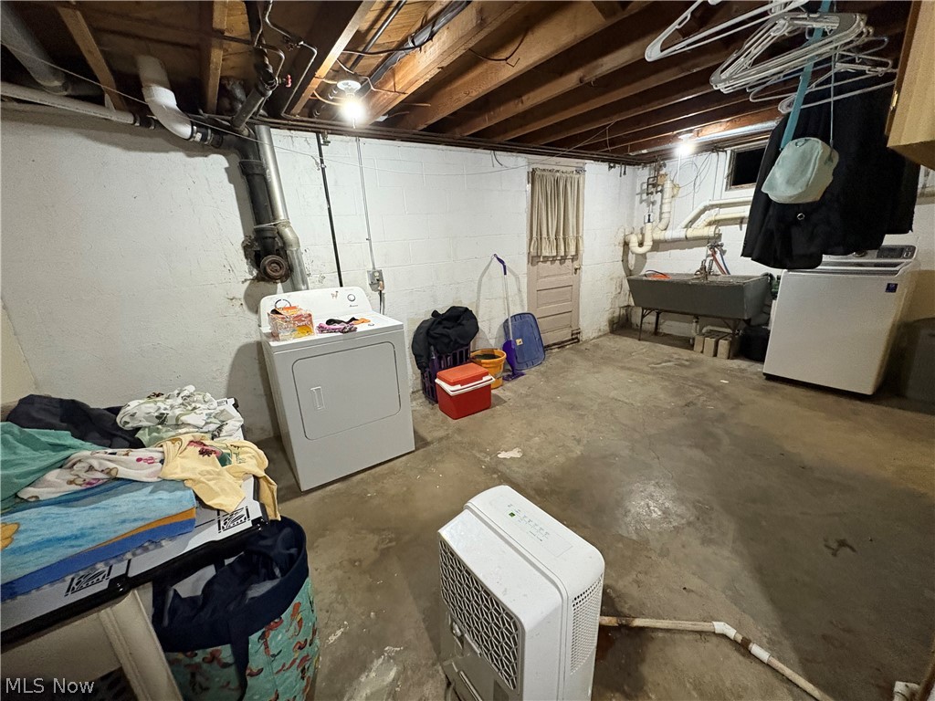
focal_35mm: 14
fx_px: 378
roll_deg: +3.9
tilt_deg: -16.5
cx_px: 468
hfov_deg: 102.1
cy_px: 350
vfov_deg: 85.7
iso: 1000
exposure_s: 1/60
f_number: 2.2
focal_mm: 2.22
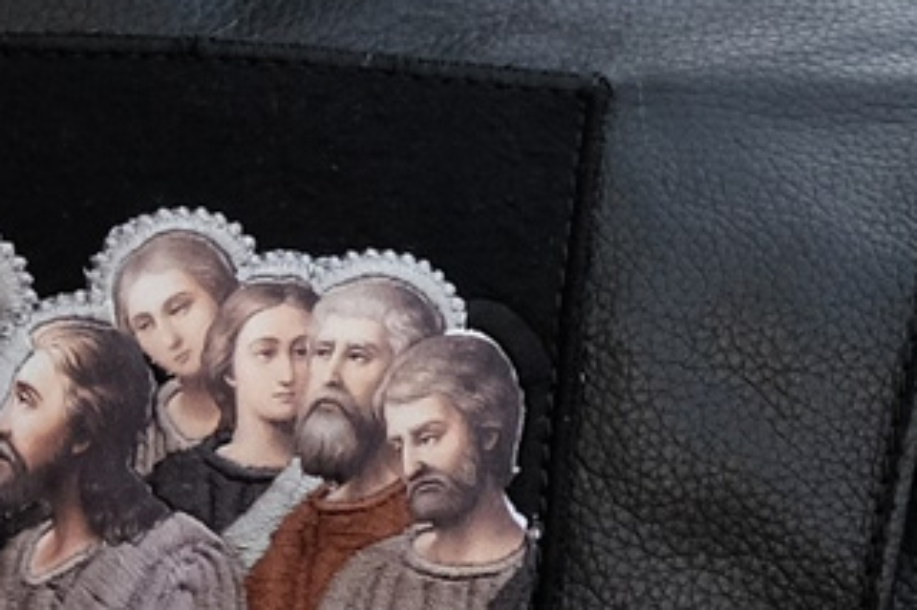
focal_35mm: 424
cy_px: 531
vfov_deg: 3.2
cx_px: 980
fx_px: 10794
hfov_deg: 4.9
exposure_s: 1/4000
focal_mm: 35
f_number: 2
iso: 800
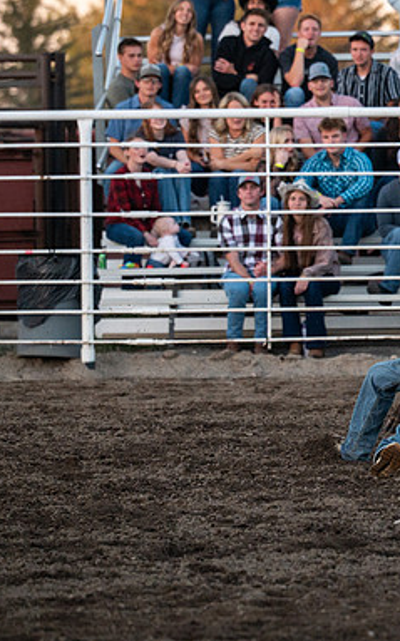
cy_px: 281
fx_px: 6653
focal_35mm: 381
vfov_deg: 5.5
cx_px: 510
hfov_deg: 3.4
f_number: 4.5
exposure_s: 1/1600
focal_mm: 200
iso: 1000
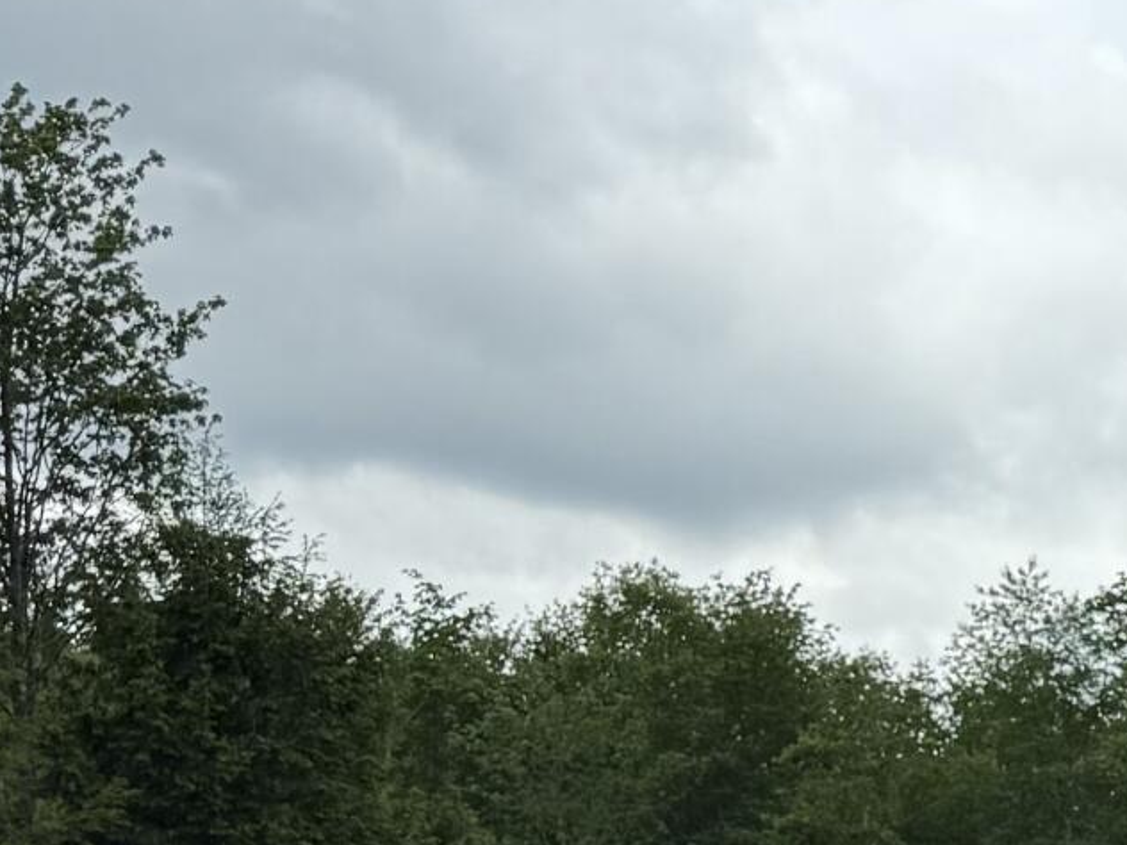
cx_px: 2086
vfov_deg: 12.2
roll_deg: -0.9
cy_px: 1383
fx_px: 3712
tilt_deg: -1.0
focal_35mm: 114
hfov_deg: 14.8
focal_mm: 6.76
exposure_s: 1/4975
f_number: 1.78
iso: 80
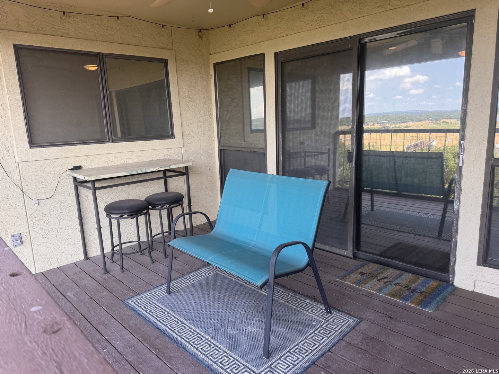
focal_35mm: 24
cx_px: 250
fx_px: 346
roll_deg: +2.5
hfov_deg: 71.6
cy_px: 187
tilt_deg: -11.7
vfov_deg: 56.8
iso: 80
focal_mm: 6.76
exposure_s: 1/430
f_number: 1.78
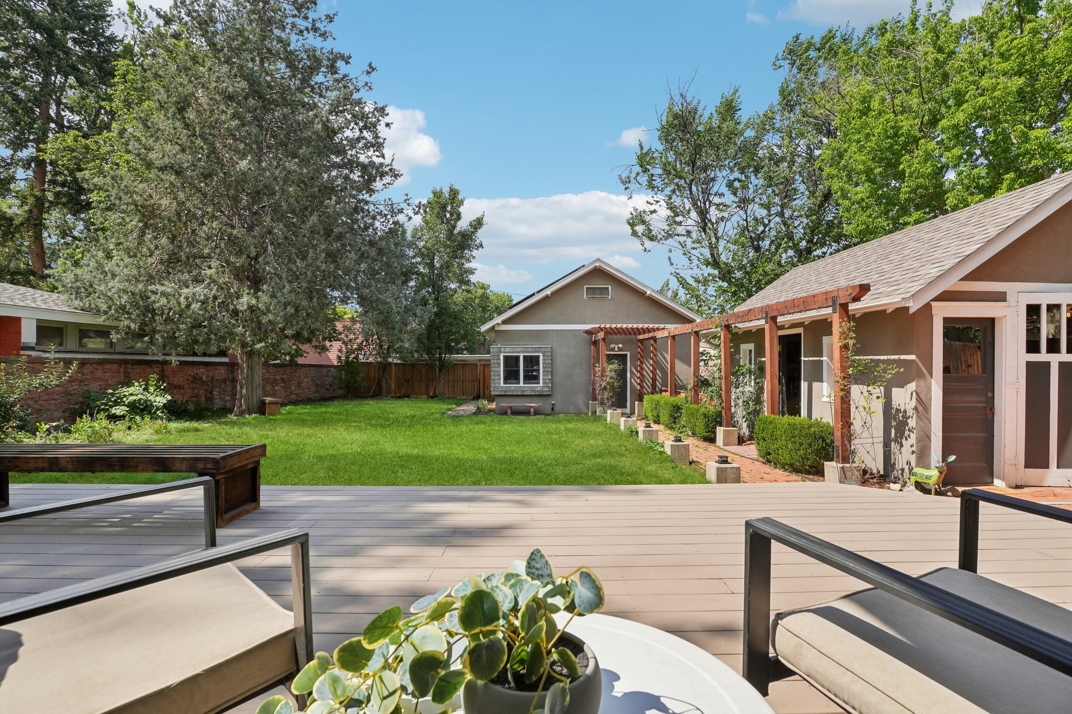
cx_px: 536
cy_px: 357
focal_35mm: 16
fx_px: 491
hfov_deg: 95.0
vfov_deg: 72.0
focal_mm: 11
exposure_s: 1/350
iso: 100
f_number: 8
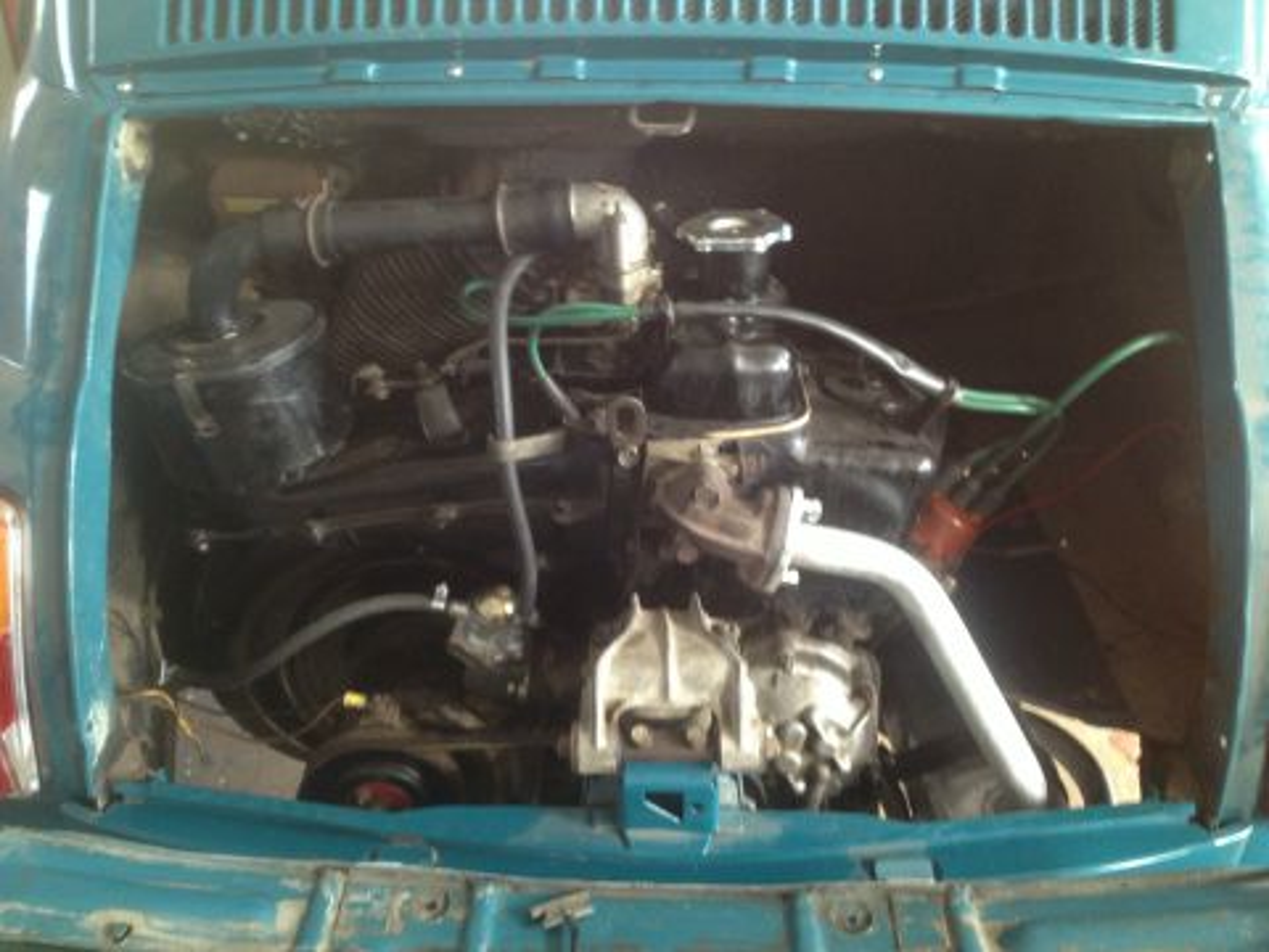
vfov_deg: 40.7
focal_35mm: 35
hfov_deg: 52.6
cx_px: 634
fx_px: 1283
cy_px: 476
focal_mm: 4.28
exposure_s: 1/20
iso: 125
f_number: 2.4
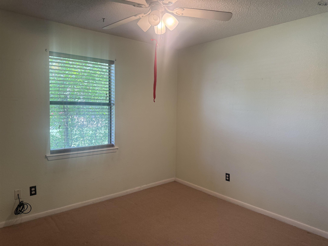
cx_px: 164
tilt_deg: -3.1
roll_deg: -0.3
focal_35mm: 24
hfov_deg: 71.6
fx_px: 227
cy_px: 123
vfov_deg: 56.8
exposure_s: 1/120
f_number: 1.78
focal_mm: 6.76
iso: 200
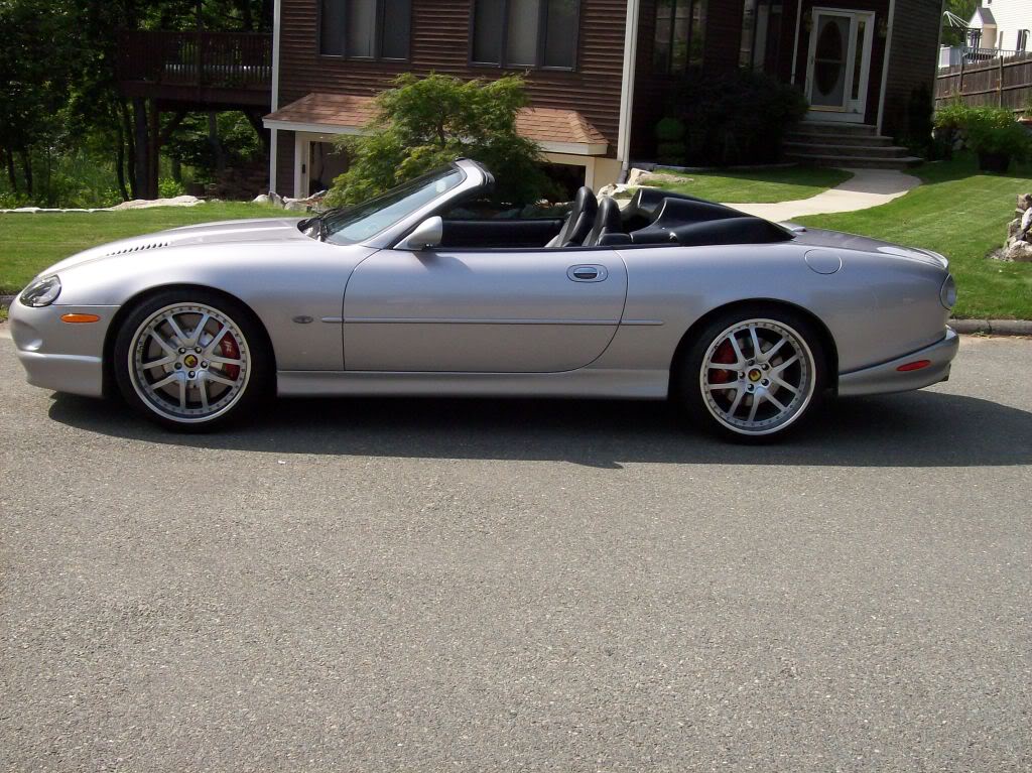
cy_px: 386
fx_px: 1341
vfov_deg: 32.2
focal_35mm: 45
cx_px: 516
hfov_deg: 42.1
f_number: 5.4
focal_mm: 7.6
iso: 80
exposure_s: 1/488
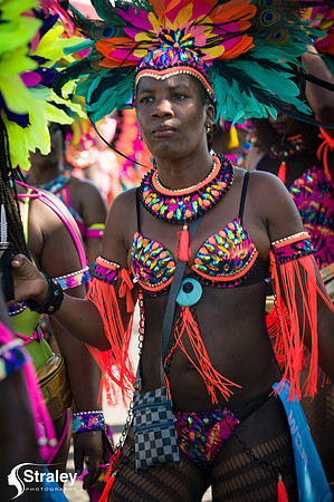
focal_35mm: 120
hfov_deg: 11.4
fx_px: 1674
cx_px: 167
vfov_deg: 17.1
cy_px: 251
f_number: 6.3
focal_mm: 120
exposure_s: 1/200
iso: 100
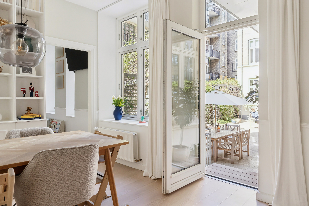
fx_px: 202
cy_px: 103
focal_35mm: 24
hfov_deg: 74.8
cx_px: 154
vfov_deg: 54.0
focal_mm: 15.7
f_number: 7.1
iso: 400
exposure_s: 1/60
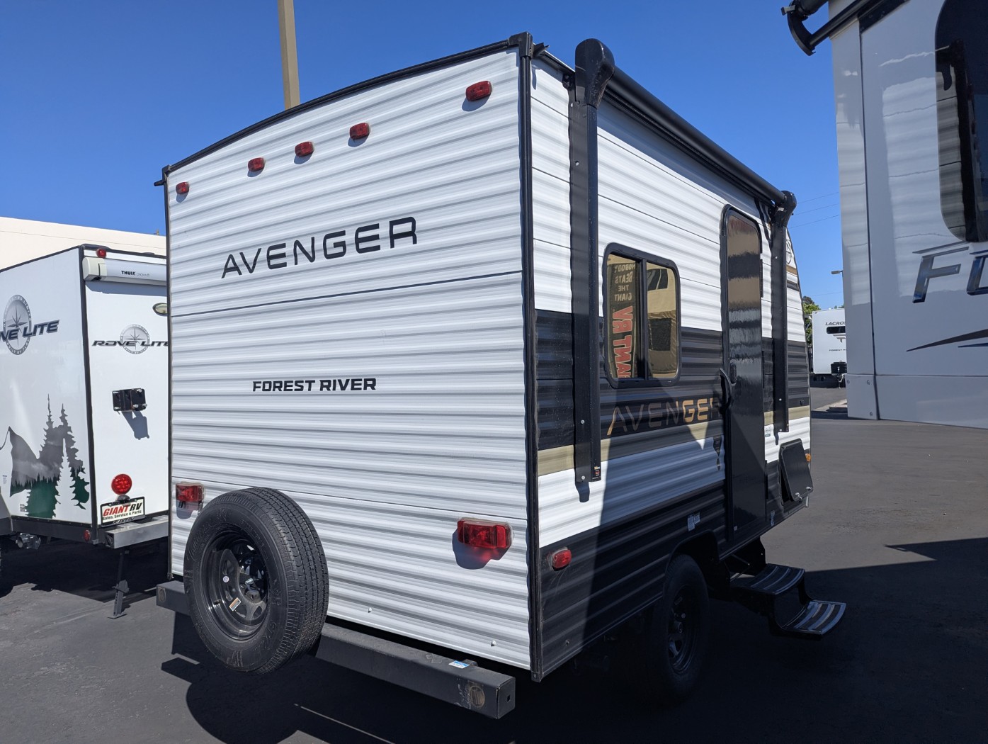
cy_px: 372
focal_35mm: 24
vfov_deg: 56.9
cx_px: 494
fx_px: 686
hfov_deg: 71.5
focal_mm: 6.81
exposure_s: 1/3058
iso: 46
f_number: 1.85
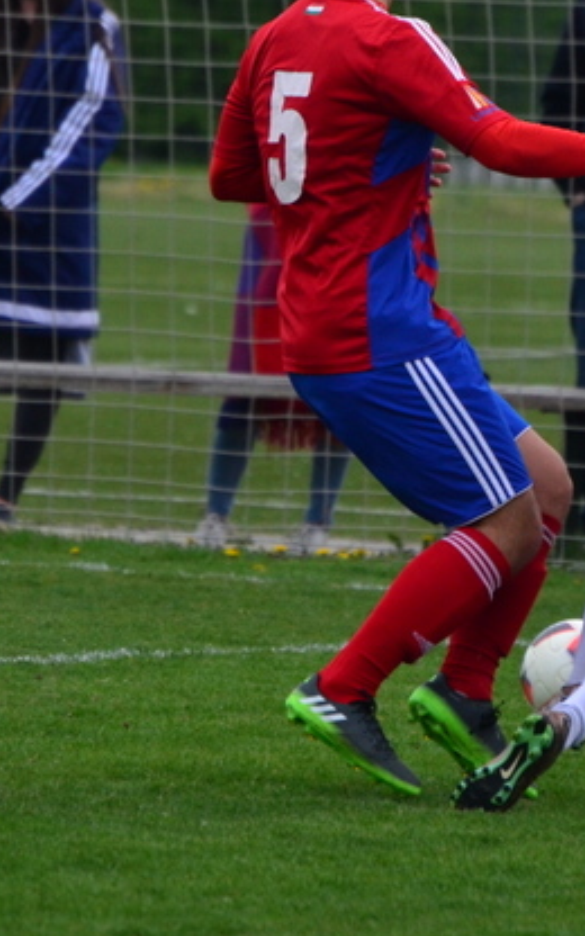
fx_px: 22754
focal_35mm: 892
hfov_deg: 1.5
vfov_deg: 2.4
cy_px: 342
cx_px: 479
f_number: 5.6
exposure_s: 1/1250
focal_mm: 270
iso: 800
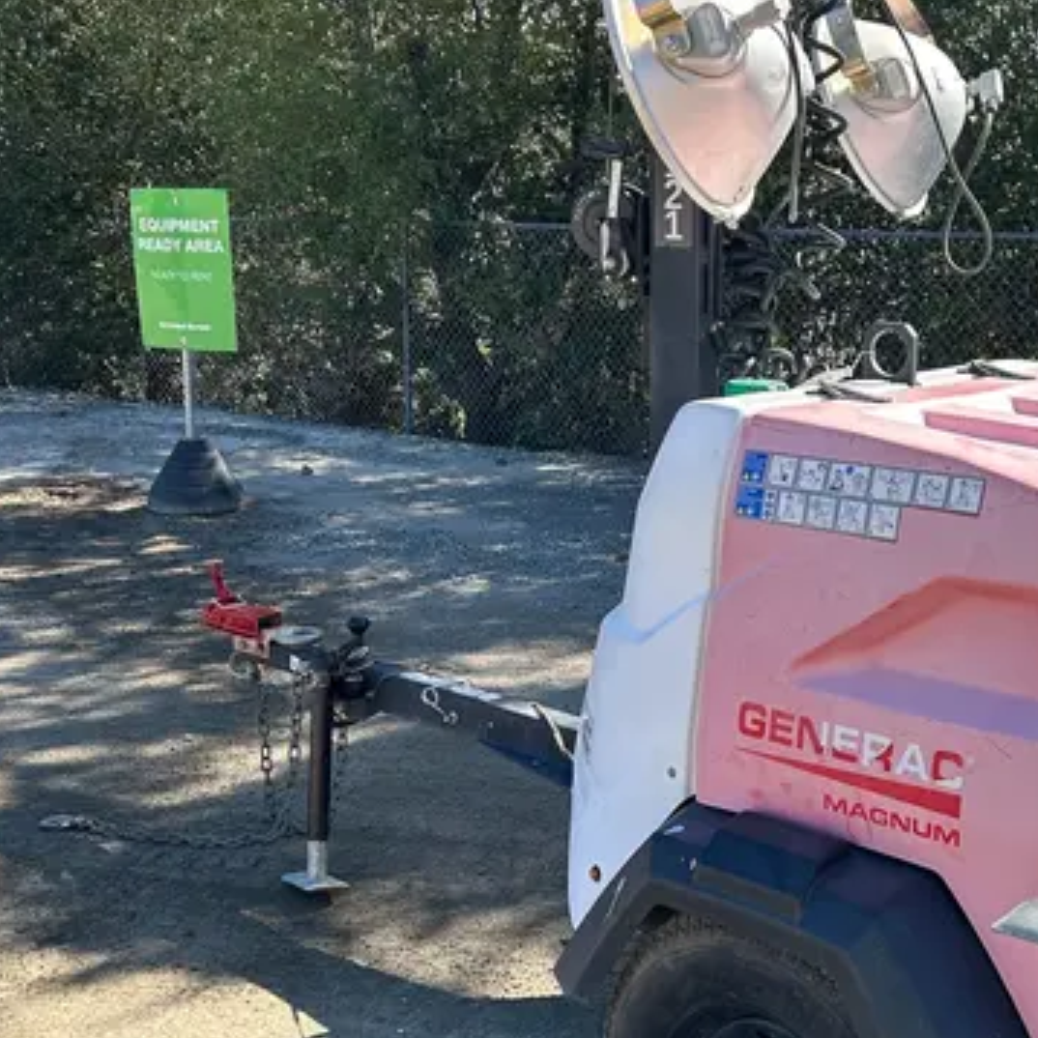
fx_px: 1594
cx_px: 777
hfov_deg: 35.3
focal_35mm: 47
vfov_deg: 36.0
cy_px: 457
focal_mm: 5.7
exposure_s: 1/1449
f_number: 1.5
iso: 50
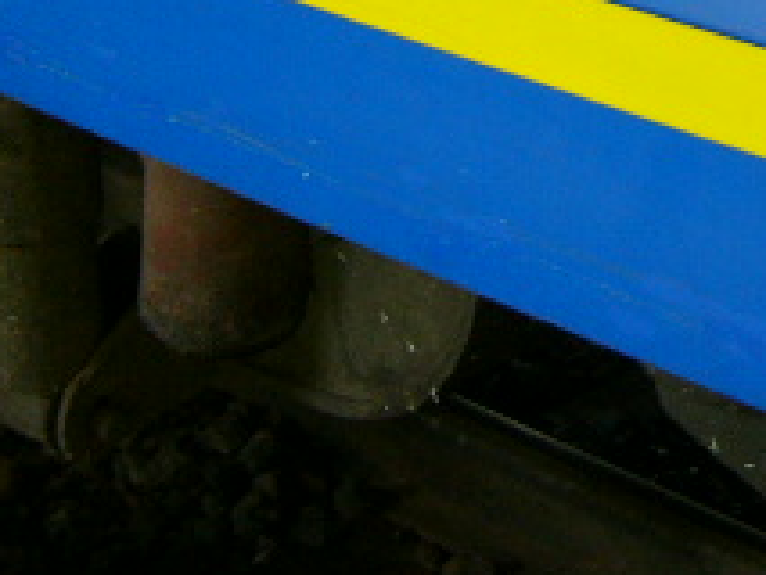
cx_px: 539
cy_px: -270
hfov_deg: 18.6
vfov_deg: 13.4
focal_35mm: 105
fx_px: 2325
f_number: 2.8
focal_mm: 5.8
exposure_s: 1/25
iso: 100
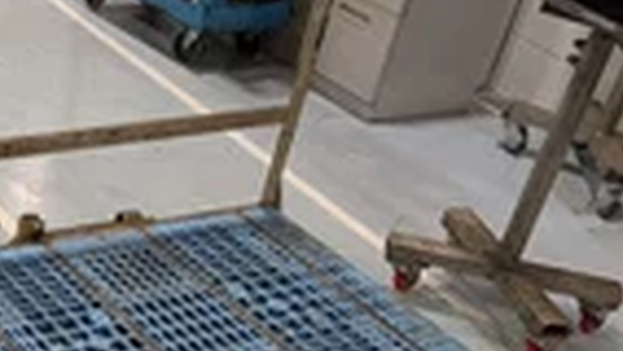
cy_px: 489
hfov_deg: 26.9
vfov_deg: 15.4
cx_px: -9
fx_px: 1223
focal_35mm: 74
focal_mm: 6.9
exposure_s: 1/190
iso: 96
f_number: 1.68
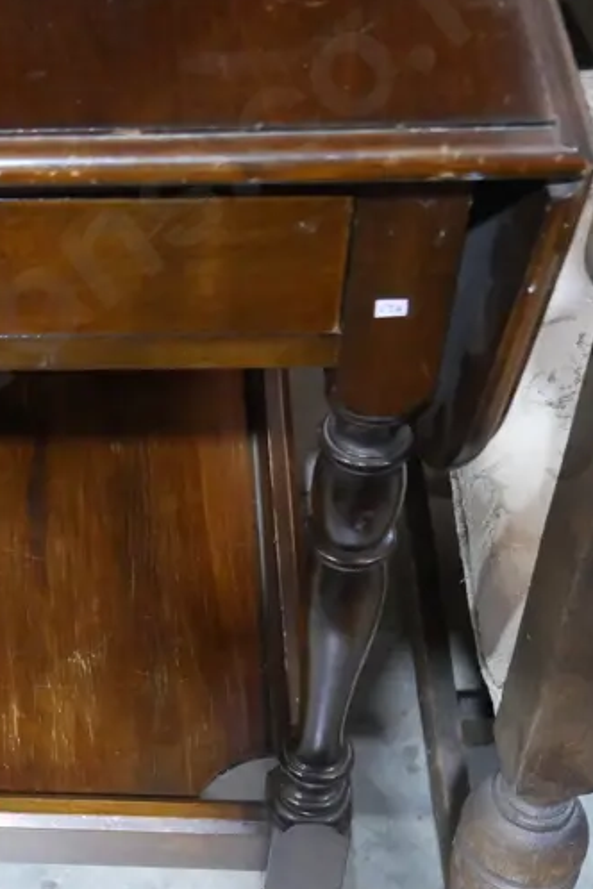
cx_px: -177
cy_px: 470
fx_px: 1902
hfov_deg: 16.7
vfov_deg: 26.3
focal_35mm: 77
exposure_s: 1/60
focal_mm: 18
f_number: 4.5
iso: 2500
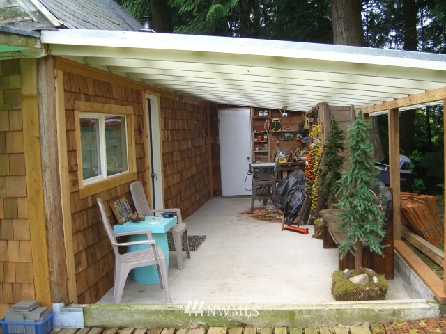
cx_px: 223
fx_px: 490
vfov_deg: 37.7
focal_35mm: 38
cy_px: 167
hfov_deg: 49.0
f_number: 2.8
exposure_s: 1/100
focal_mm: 7.9
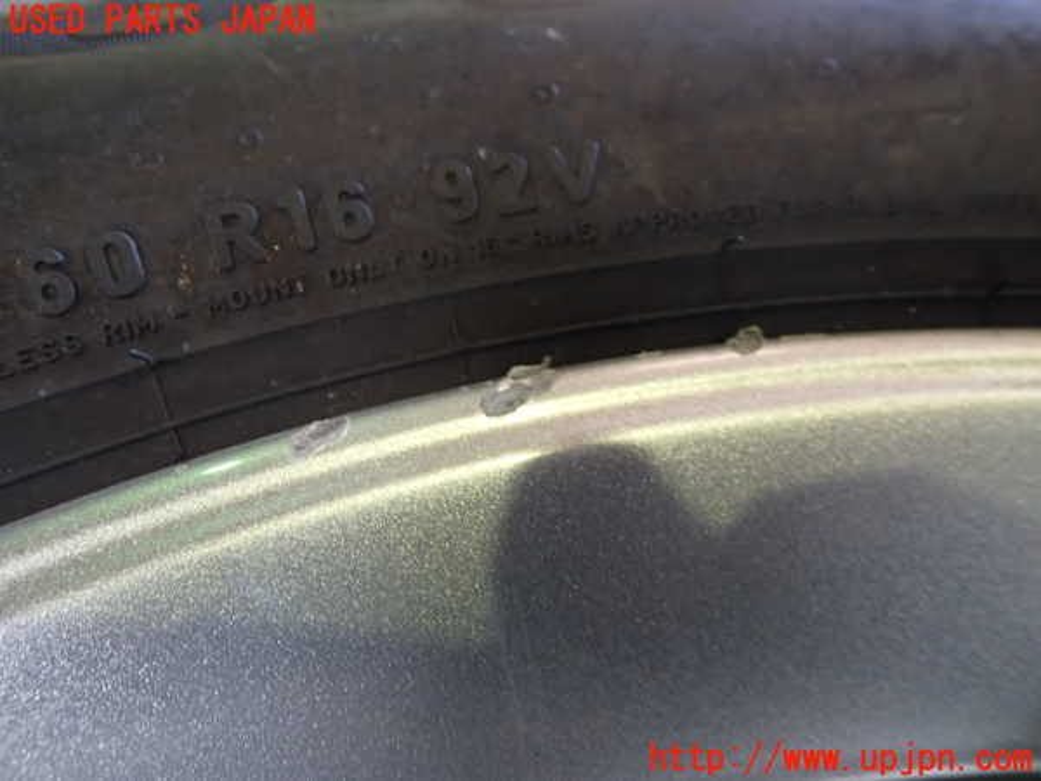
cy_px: 390
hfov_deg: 60.0
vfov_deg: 46.8
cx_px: 520
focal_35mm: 30
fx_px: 902
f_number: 2.3
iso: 320
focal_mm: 5.4
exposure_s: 1/30
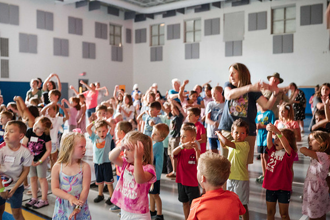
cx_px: 163
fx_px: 339
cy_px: 105
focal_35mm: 37
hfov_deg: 51.9
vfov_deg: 35.9
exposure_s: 1/60
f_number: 2.8
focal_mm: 35
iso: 6400
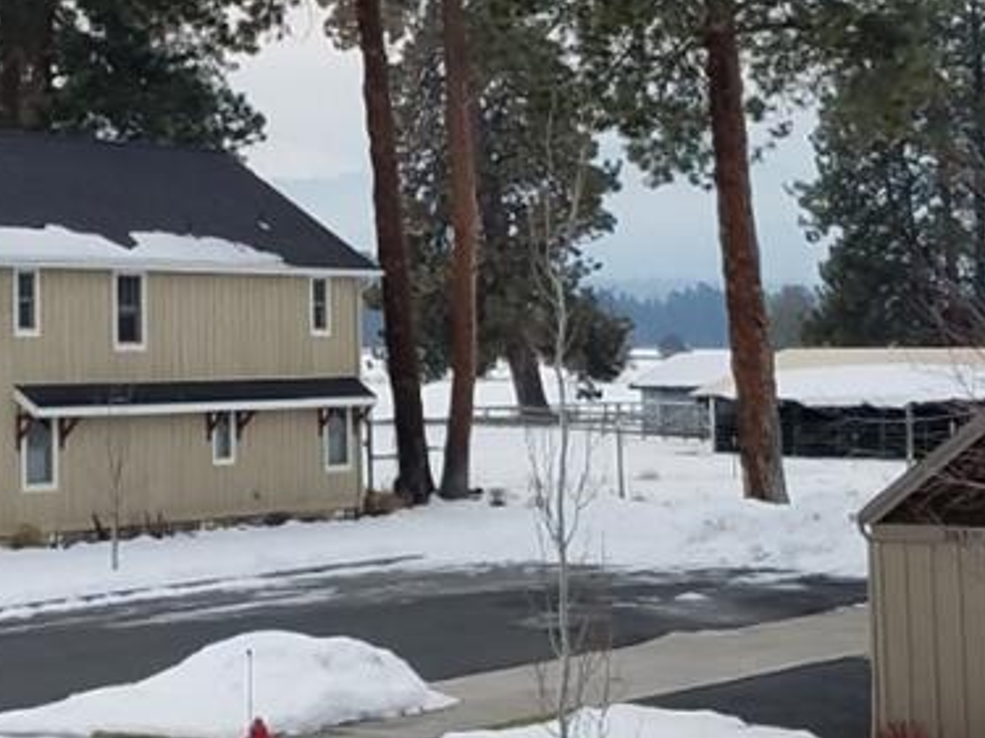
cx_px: 292
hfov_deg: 18.8
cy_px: 116
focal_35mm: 104
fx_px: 2958
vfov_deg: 14.1
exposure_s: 1/1348
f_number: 1.7
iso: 50
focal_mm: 4.2
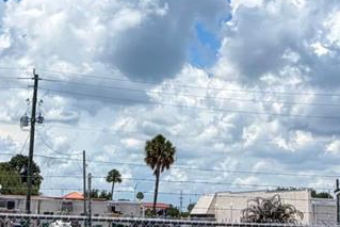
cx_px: 129
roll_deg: -2.1
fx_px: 690
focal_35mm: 73
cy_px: 64
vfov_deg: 18.6
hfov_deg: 27.6
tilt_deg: +12.8
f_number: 2.2
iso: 20
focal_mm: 2.22
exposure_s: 1/1285
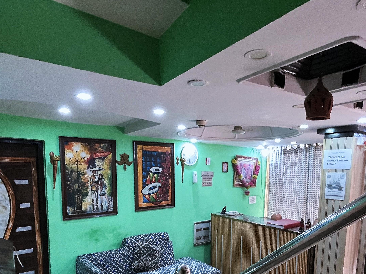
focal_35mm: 26
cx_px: 190
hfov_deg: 67.3
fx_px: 275
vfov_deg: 51.0
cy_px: 203
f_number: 2.4
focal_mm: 1.54
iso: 200
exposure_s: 1/20
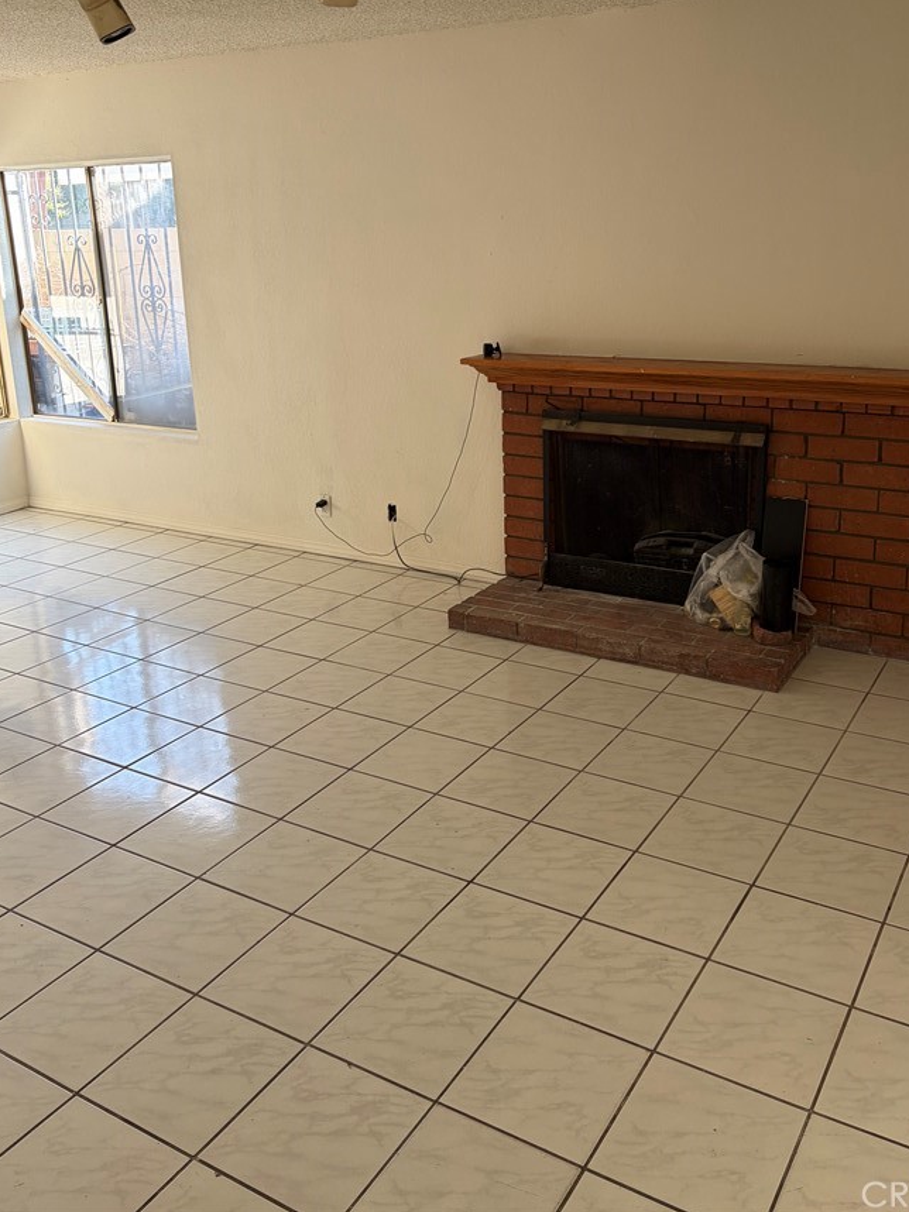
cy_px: 492
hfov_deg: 45.3
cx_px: 510
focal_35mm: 31
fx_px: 1086
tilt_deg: -13.1
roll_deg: +2.0
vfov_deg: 58.0
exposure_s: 1/126
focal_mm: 5.96
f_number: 1.6
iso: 64
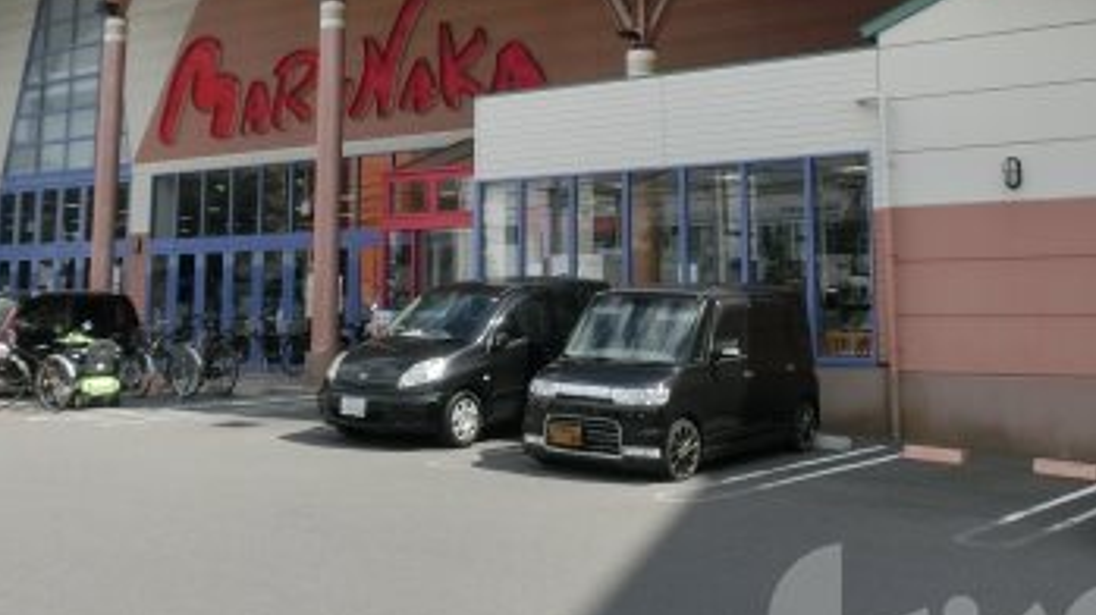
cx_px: 546
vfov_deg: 24.2
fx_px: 1394
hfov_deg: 42.9
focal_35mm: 48
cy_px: 56
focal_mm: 4.24
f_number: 7.9
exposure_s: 1/200
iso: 80
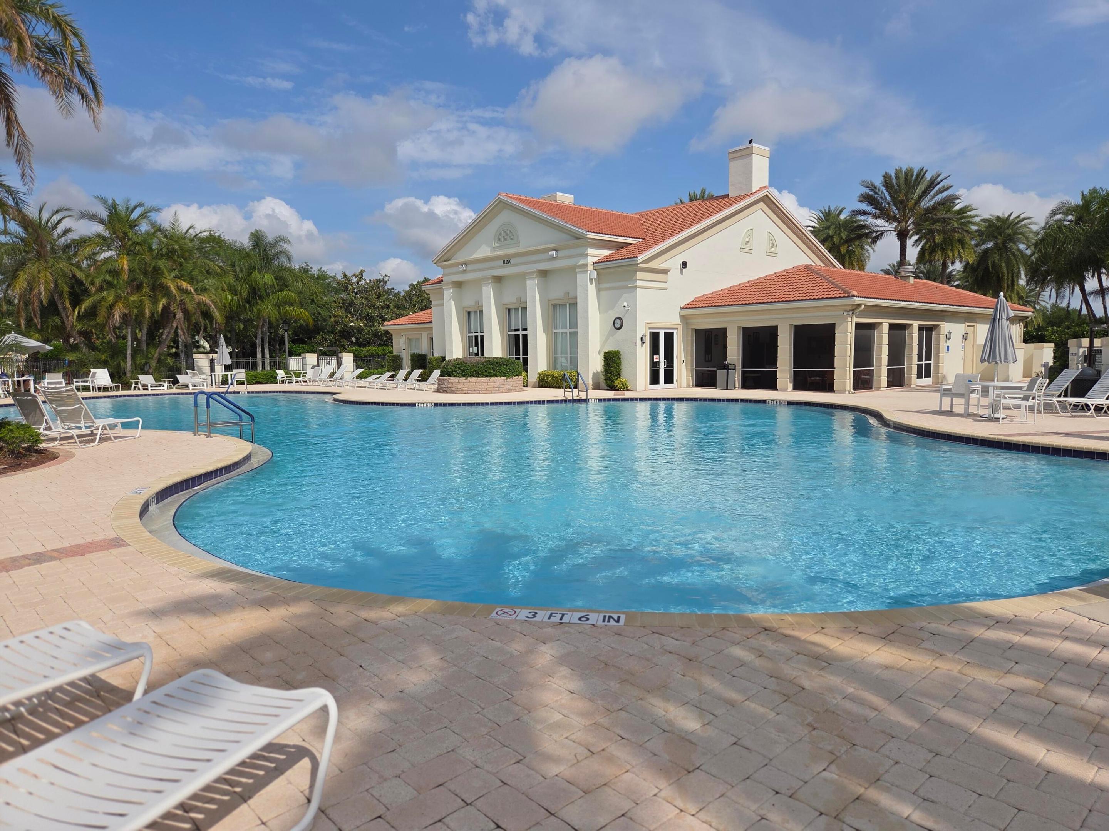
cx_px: 554
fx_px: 737
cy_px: 416
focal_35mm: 23
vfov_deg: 58.9
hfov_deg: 73.9
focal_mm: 5.4
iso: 64
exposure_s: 1/7891
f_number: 1.8
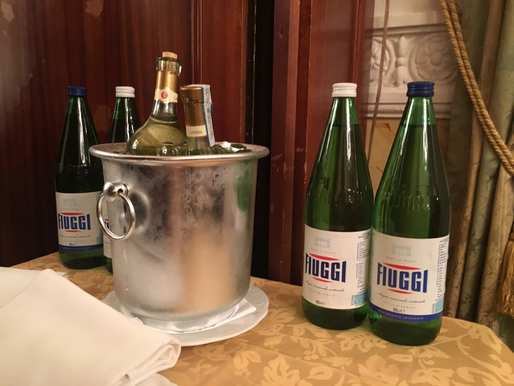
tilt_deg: -10.2
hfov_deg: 61.7
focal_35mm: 29
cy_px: 193
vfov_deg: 48.2
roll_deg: -0.2
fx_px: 431
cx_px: 257
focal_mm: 4.15
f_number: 2.2
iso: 400
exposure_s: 1/17
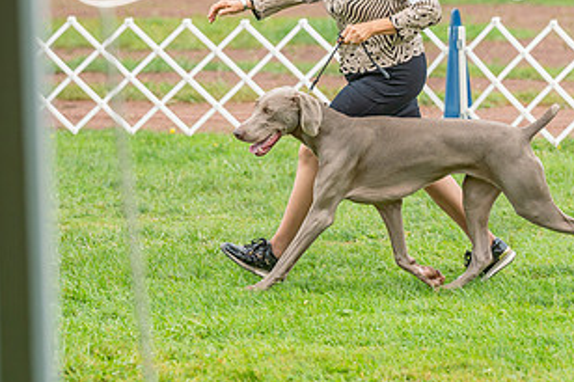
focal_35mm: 260
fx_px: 4143
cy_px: 40
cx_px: 330
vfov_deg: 5.3
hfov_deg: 7.9
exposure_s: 1/1250
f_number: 4
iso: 640
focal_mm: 138
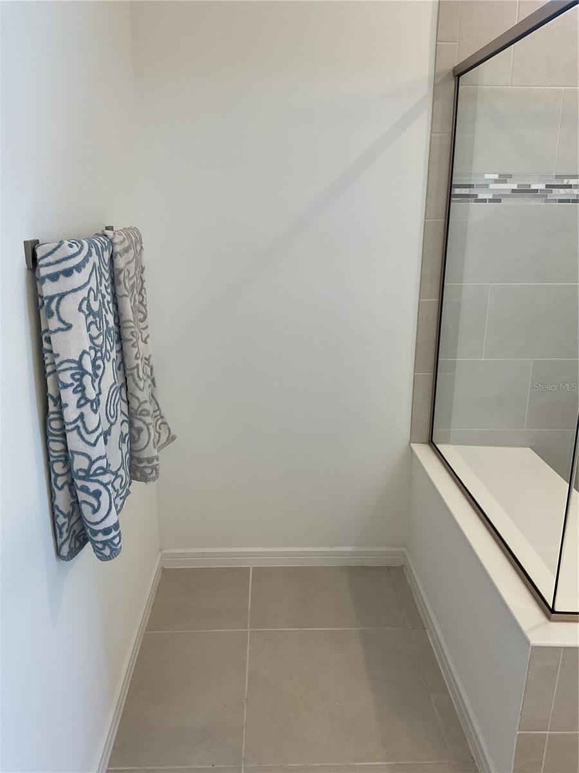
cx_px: 290
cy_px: 386
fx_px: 647
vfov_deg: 61.7
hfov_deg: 48.2
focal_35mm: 29
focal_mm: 3
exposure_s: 1/60
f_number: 1.8
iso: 50
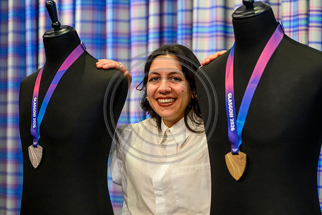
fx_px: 877
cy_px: 108
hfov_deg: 20.8
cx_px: 161
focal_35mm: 98
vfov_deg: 14.0
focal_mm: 98
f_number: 3.2
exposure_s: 1/400
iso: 4000
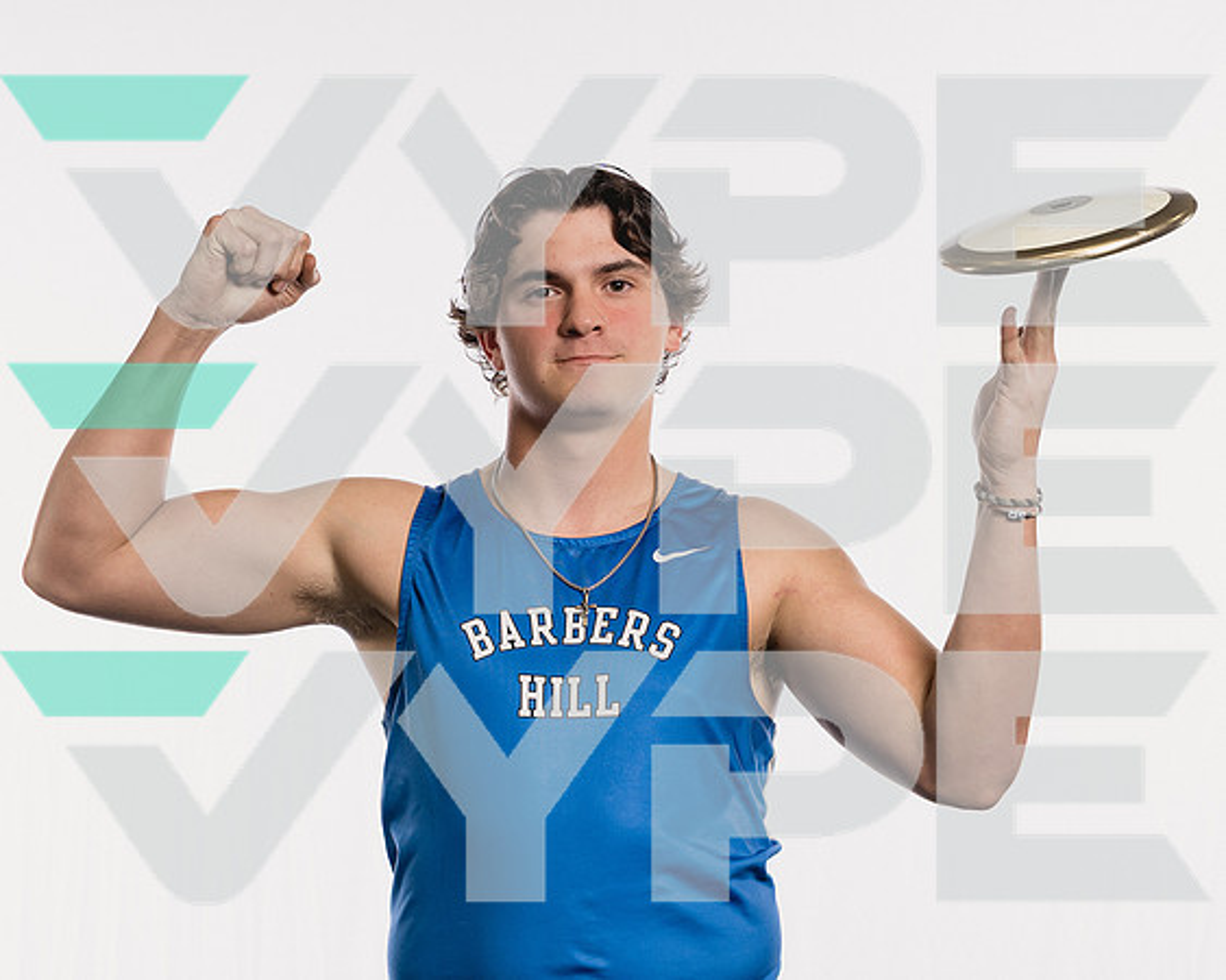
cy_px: 596
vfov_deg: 17.4
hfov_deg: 21.7
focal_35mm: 88
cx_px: 575
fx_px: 3200
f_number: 5.6
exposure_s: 1/250
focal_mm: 62
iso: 640
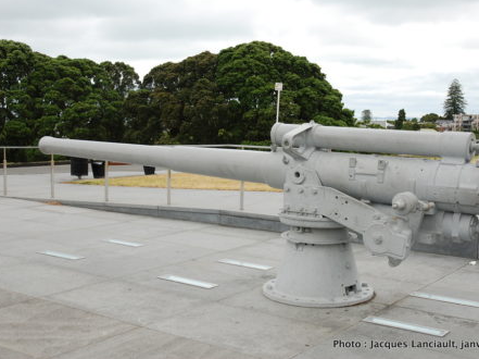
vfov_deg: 30.5
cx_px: 264
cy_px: 178
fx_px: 657
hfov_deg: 40.0
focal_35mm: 48
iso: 100
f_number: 6.3
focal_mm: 29
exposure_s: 1/160
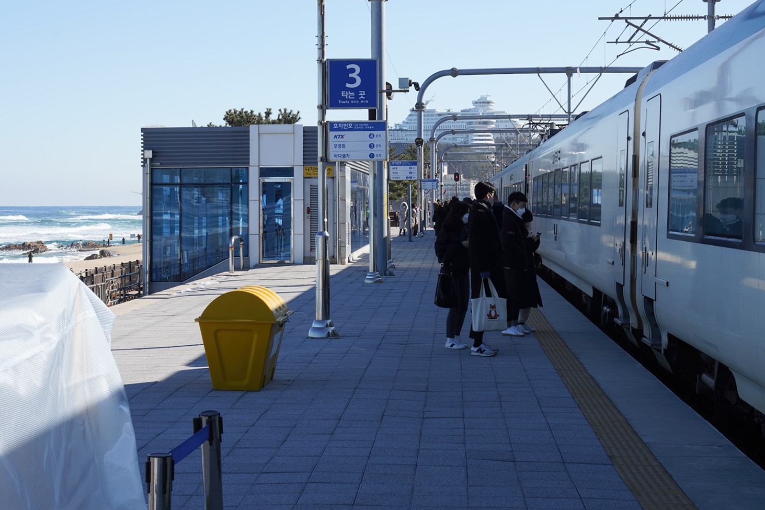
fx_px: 1423
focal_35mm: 67
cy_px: 168
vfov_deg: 20.2
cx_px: 325
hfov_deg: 30.0
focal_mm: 49
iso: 100
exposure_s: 1/100
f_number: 13
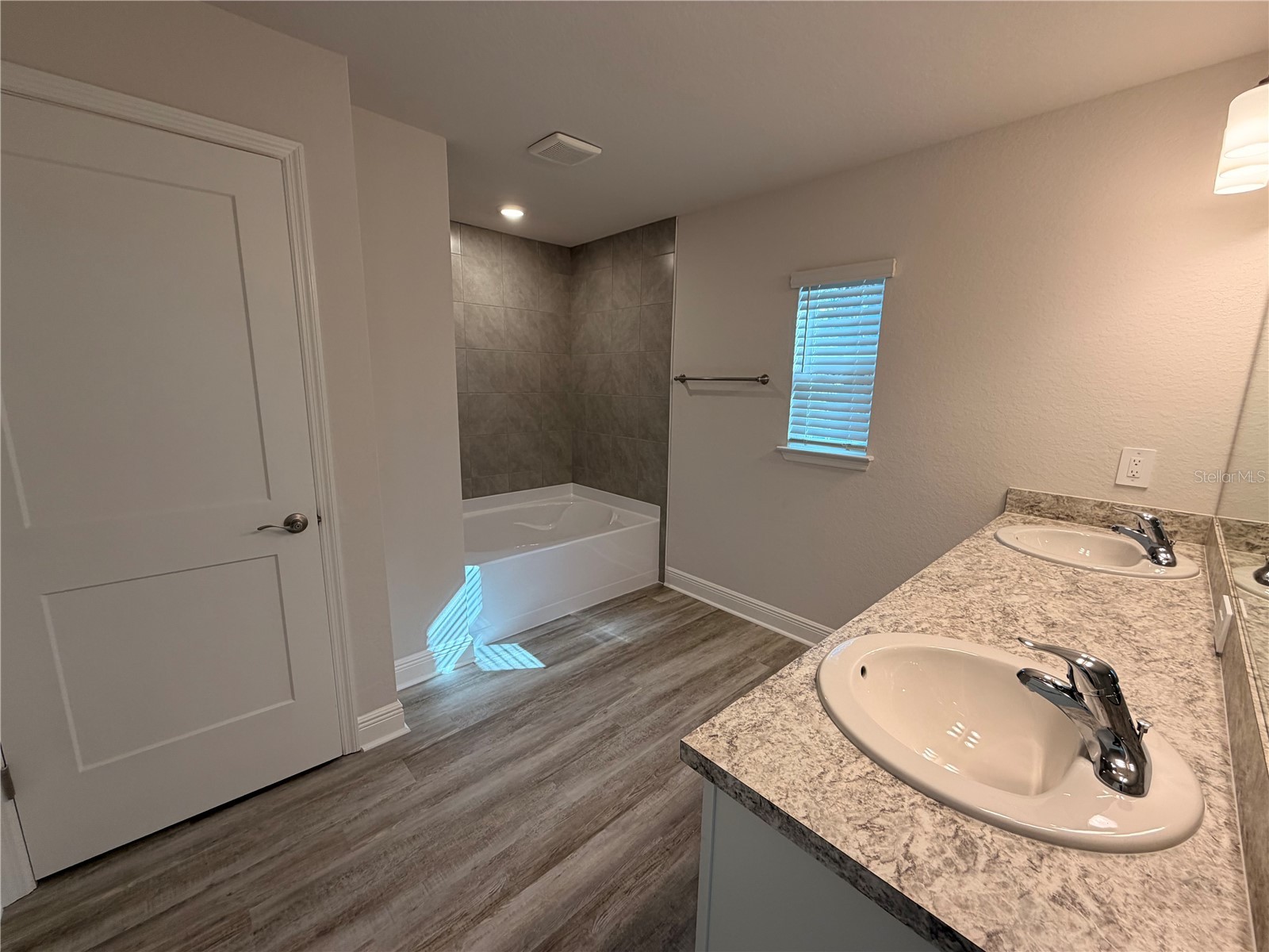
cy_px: 476
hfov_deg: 102.1
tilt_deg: -10.9
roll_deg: -1.5
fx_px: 513
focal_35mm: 14
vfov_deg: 85.7
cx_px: 634
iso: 100
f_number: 2.2
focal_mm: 2.22
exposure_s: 1/120
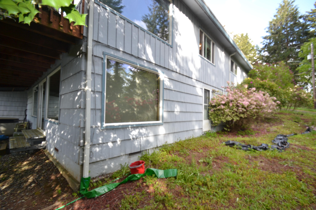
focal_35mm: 15
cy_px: 105
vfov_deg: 77.3
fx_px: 132
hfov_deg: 100.4
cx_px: 158
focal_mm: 10
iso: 140
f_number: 4
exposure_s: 1/125
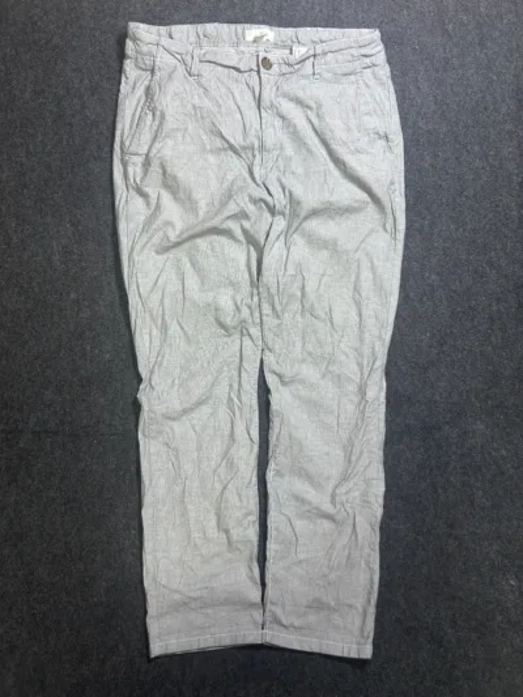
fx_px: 524
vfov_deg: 67.3
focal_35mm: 26
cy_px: 348
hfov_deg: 53.1
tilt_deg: -60.9
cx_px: 262
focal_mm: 5.7
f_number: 1.5
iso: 160
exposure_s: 1/50
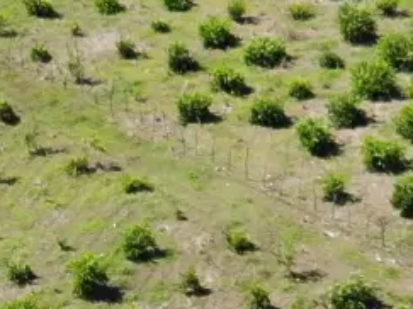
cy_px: -191
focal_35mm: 190
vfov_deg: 7.6
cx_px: 617
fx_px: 2266
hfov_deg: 10.1
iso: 114
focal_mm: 4.5
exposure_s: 1/606
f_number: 2.8
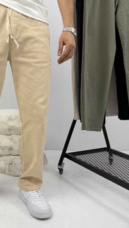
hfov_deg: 29.3
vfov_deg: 51.6
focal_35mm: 39
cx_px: 15
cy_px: 118
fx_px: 237
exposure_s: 1/121
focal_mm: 6.76
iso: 64
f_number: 1.78
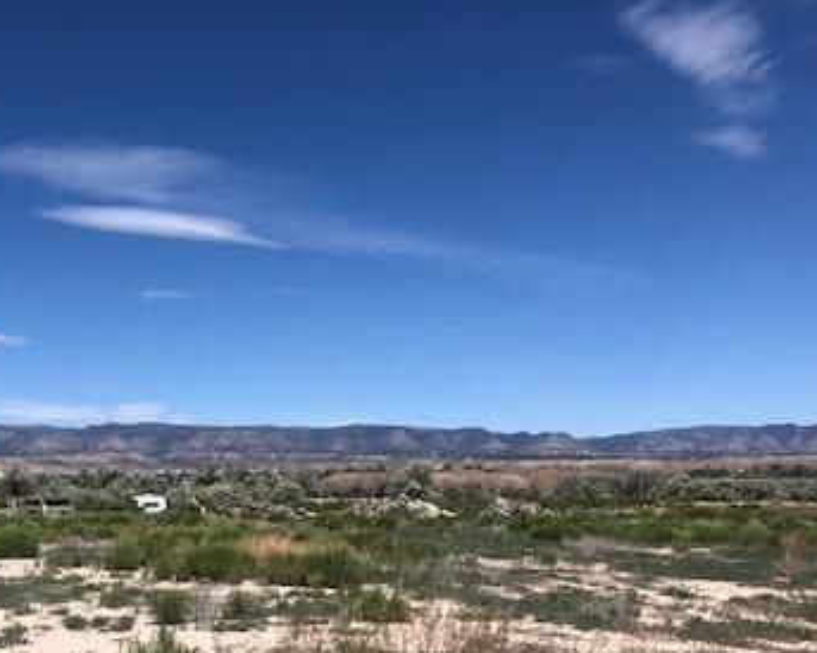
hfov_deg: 35.8
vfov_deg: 28.7
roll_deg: +0.6
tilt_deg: -2.9
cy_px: 565
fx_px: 1232
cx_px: 195
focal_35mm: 51
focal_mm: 3.99
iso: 25
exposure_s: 1/3205
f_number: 1.8
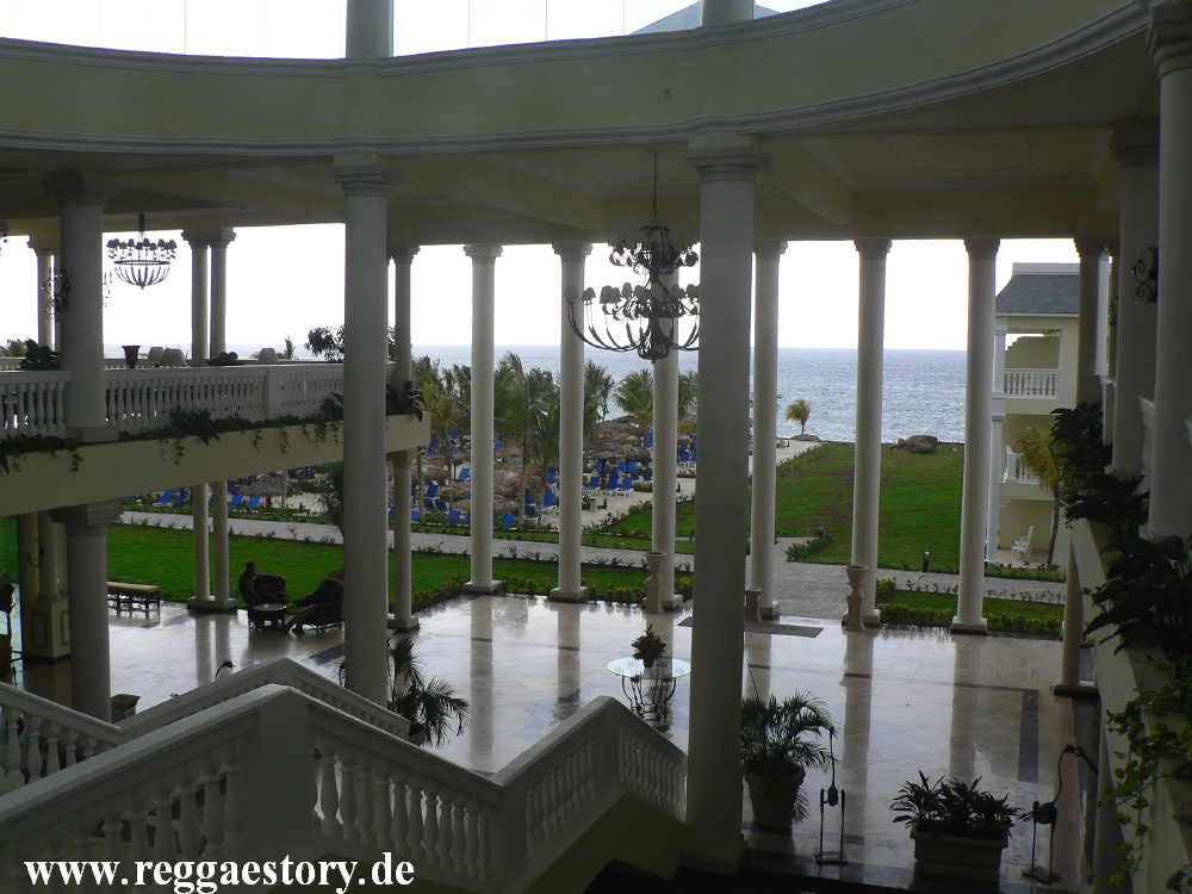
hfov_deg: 52.6
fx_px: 1205
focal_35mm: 35
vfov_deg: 40.7
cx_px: 596
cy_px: 447
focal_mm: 6
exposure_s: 1/250
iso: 64
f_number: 4
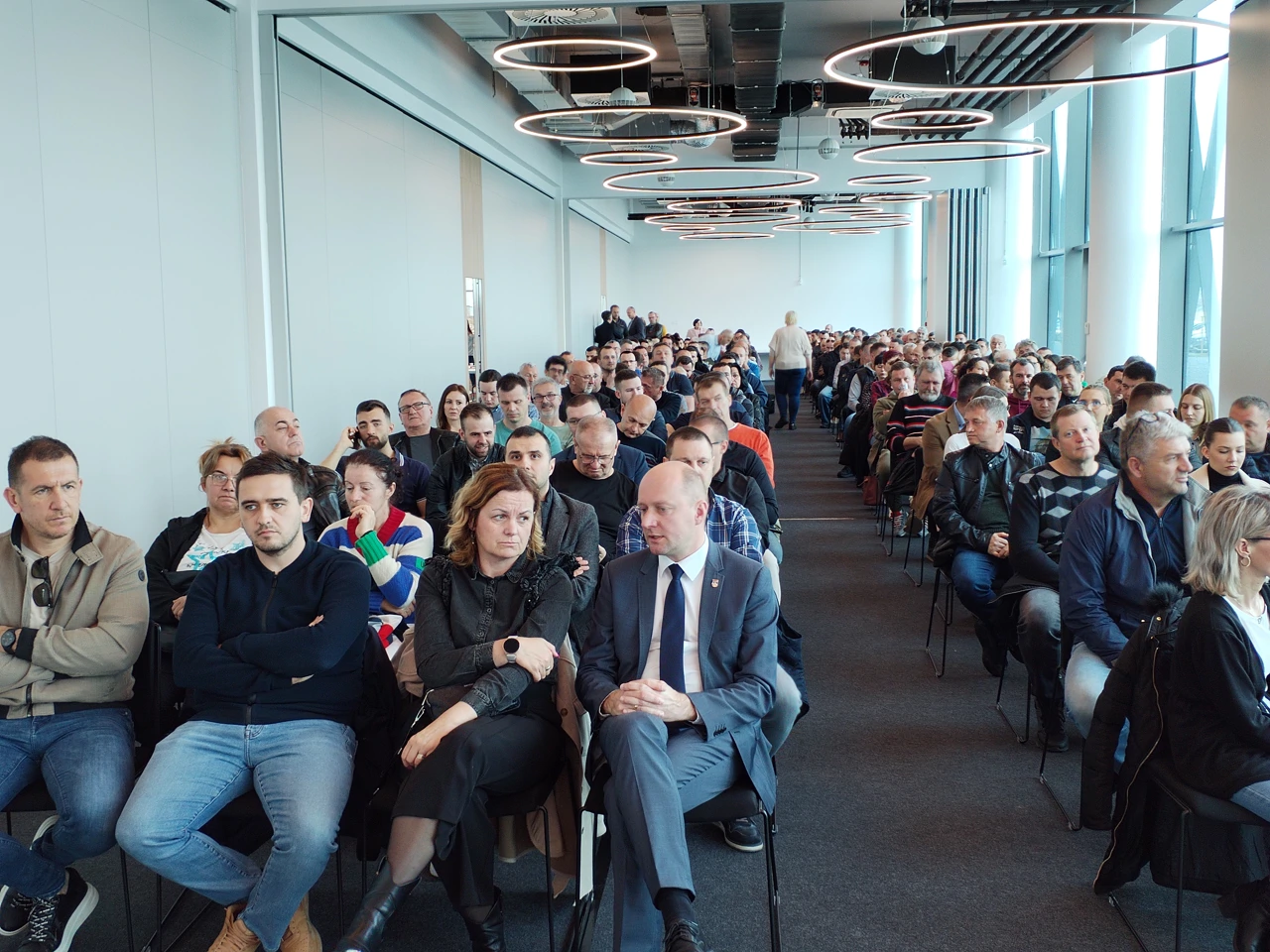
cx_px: 635
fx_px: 1431
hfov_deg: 47.9
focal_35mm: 39
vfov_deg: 36.8
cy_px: 476
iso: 209
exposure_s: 1/50
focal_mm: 4.75
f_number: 1.8
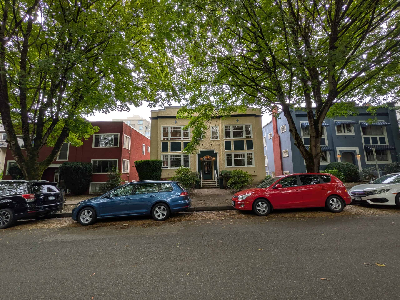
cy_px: 150
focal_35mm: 14
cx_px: 200
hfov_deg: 102.0
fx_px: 162
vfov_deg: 85.7
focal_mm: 1.83
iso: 56
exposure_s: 1/256
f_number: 2.2
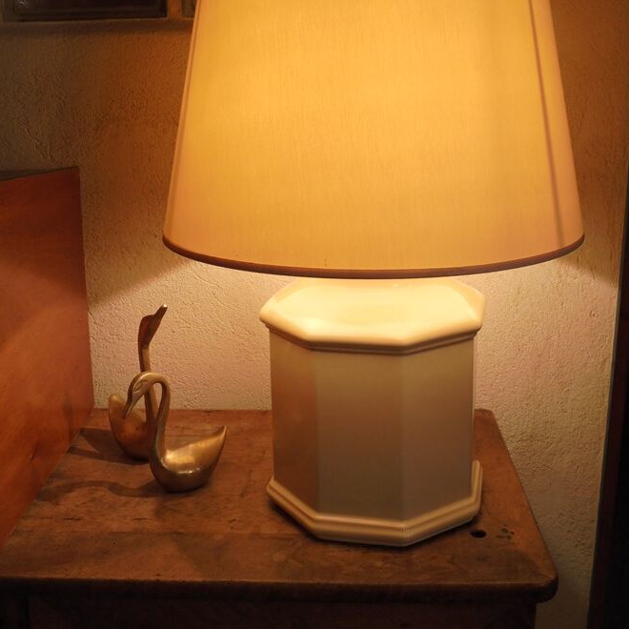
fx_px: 843
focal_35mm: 41
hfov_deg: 40.9
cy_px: 244
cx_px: 317
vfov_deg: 40.7
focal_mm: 6.1
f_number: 4
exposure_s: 1/30
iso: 100
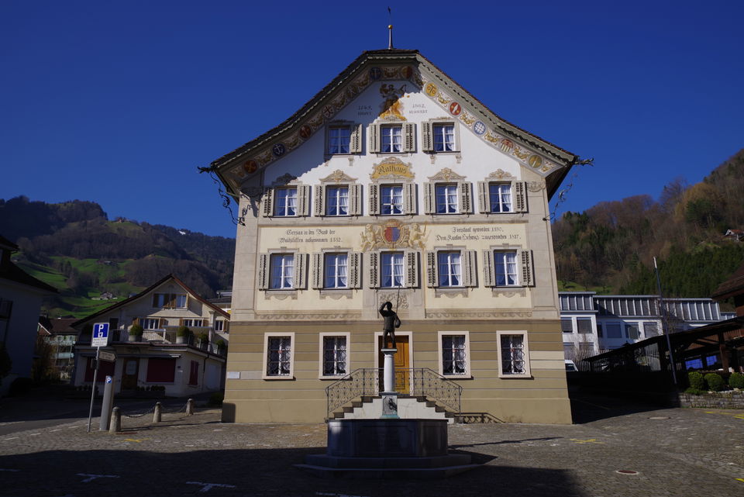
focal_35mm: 29
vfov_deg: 45.0
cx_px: 372
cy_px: 248
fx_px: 600
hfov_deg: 63.6
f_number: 7.1
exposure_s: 1/400
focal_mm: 29
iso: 100
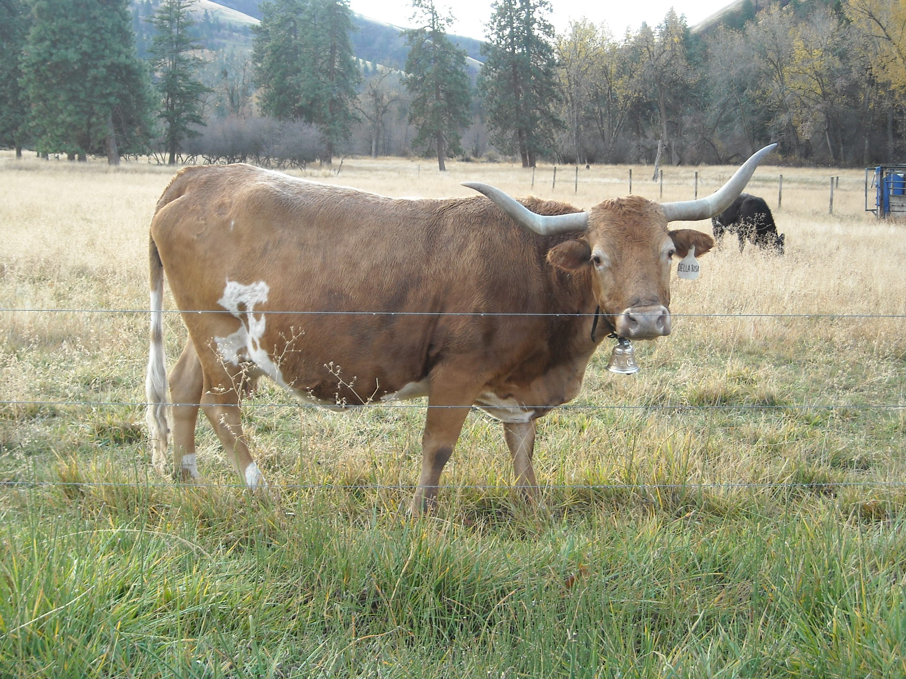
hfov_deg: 34.9
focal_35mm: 55
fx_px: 1439
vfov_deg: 26.5
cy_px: 299
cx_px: 403
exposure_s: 1/84
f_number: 3.2
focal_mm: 7.92
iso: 64
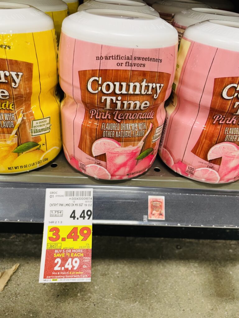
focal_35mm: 26
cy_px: 159
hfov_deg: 53.1
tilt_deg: -38.0
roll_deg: -5.8
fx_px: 239
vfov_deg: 67.3
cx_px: 120
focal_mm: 4.2
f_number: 1.6
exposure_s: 1/60
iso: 160
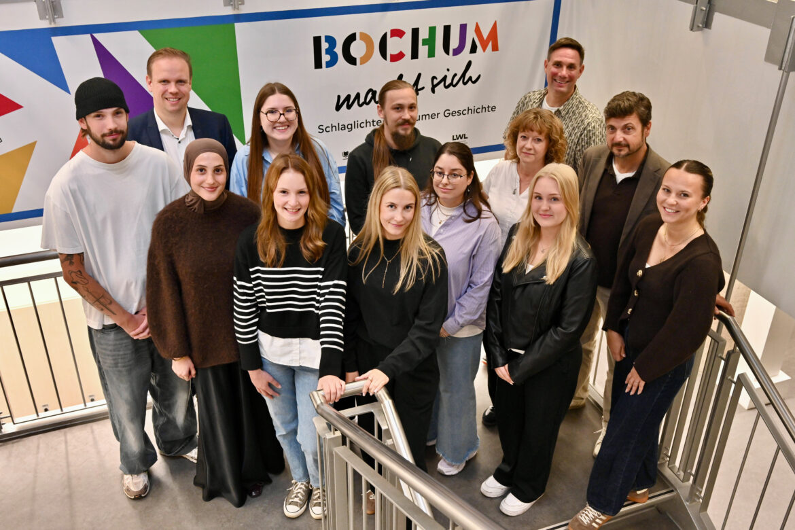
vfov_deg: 38.4
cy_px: 265
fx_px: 762
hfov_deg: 55.1
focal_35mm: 34
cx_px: 398
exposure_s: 1/50
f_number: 6.3
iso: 1100
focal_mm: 34.5
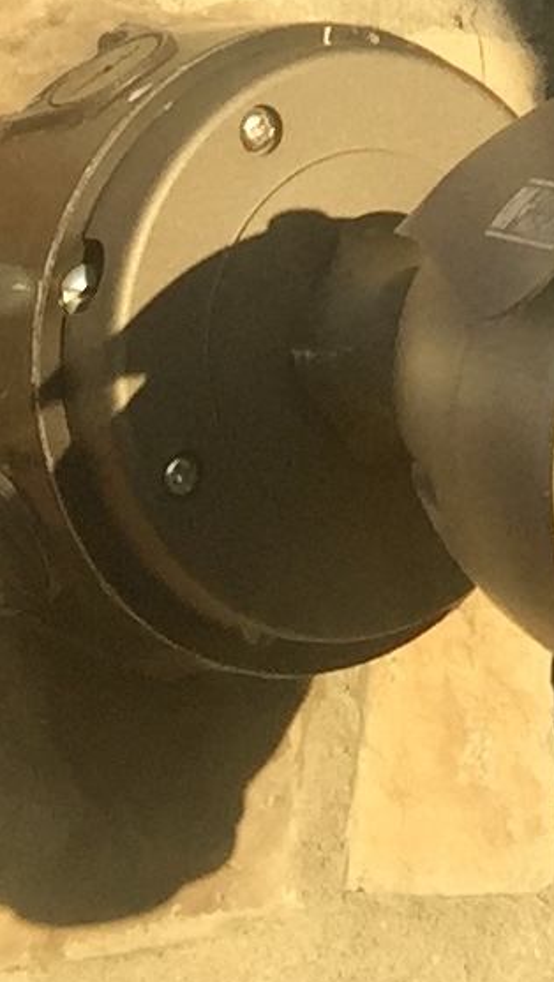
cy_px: -1224
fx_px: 4823
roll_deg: -0.2
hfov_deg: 6.5
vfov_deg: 10.3
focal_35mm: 185
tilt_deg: +19.2
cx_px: 859
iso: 32
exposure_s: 1/746
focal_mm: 4.15
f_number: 2.2
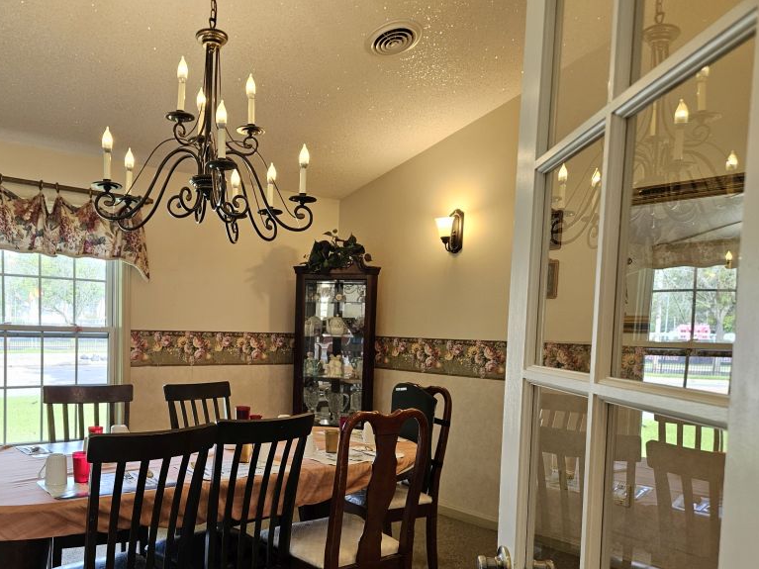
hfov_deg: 59.1
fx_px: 658
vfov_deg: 46.2
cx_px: 277
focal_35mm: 30
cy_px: 370
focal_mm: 5.4
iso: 200
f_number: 1.8
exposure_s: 1/120
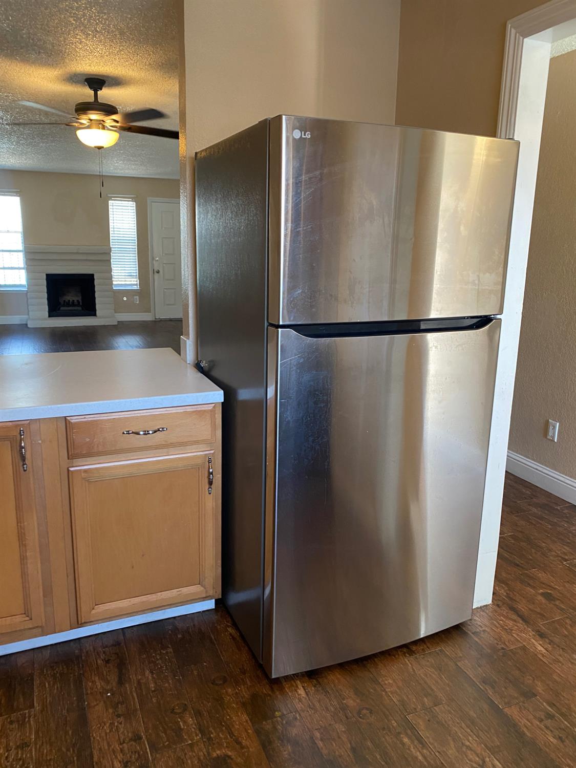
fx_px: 577
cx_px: 288
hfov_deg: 53.1
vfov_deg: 67.3
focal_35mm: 26
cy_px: 384
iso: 200
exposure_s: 1/60
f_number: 1.8
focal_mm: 4.25
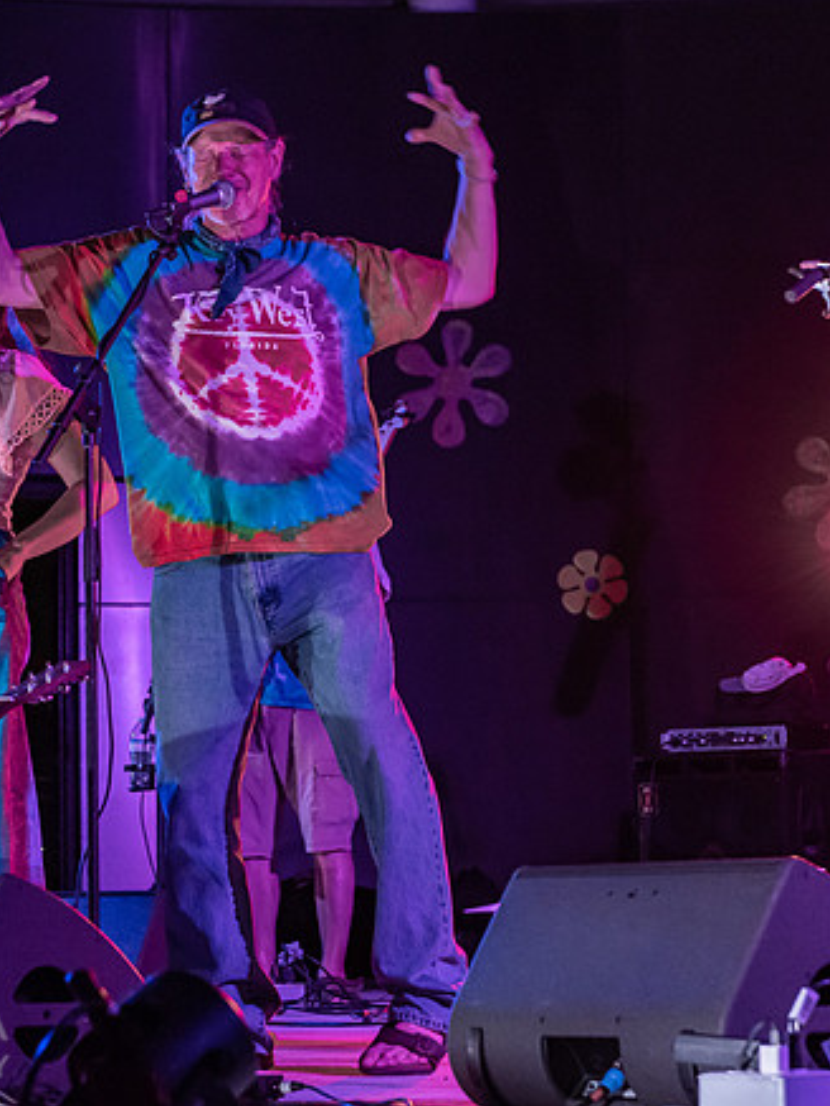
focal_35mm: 119
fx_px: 3803
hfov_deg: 12.4
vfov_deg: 16.5
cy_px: 553
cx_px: 296
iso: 2500
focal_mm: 70
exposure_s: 1/160
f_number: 4.5
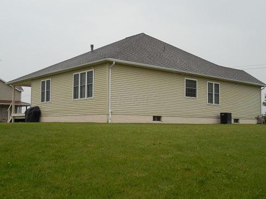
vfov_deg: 33.6
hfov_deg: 43.8
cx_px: 133
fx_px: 331
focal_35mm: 43
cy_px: 100
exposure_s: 1/400
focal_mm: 7.8
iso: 125
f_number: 3.9
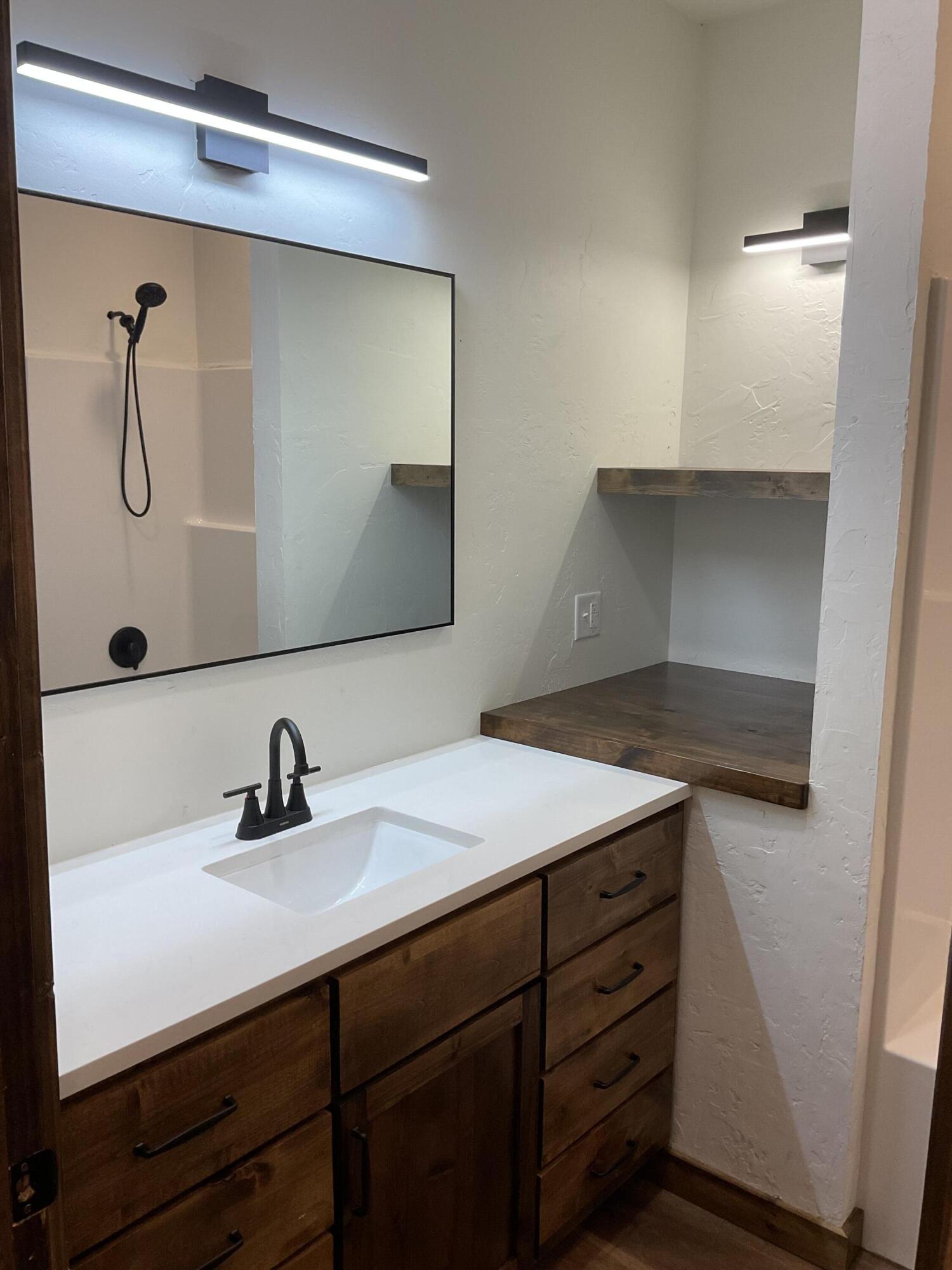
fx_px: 1063
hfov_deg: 48.2
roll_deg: -0.8
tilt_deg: -9.3
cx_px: 476
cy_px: 635
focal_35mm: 29
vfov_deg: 61.7
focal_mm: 3
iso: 64
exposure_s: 1/120
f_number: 1.8
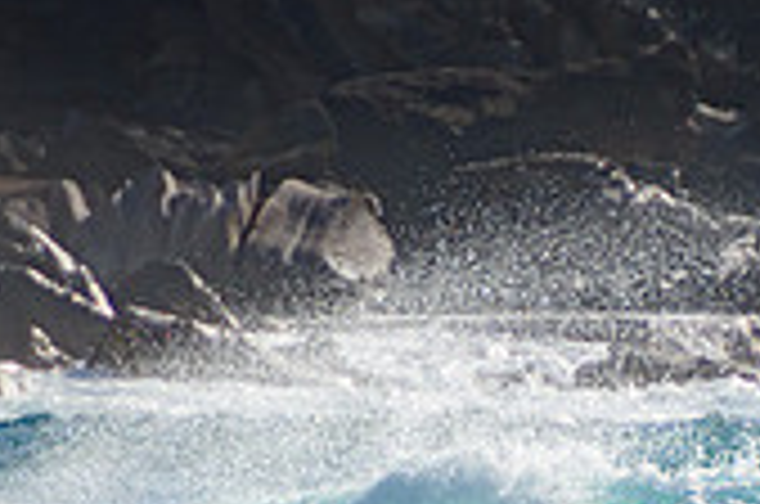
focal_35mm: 2064
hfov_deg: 1.0
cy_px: 601
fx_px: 43491
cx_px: 827
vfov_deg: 0.7
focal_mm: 400
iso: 250
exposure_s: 1/2000
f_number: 5.6
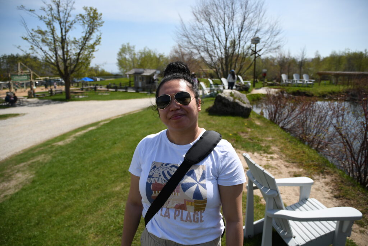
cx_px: 184
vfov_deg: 53.1
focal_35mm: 24
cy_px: 123
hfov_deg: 73.7
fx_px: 245
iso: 100
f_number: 2.8
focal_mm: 16
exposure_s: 1/2500
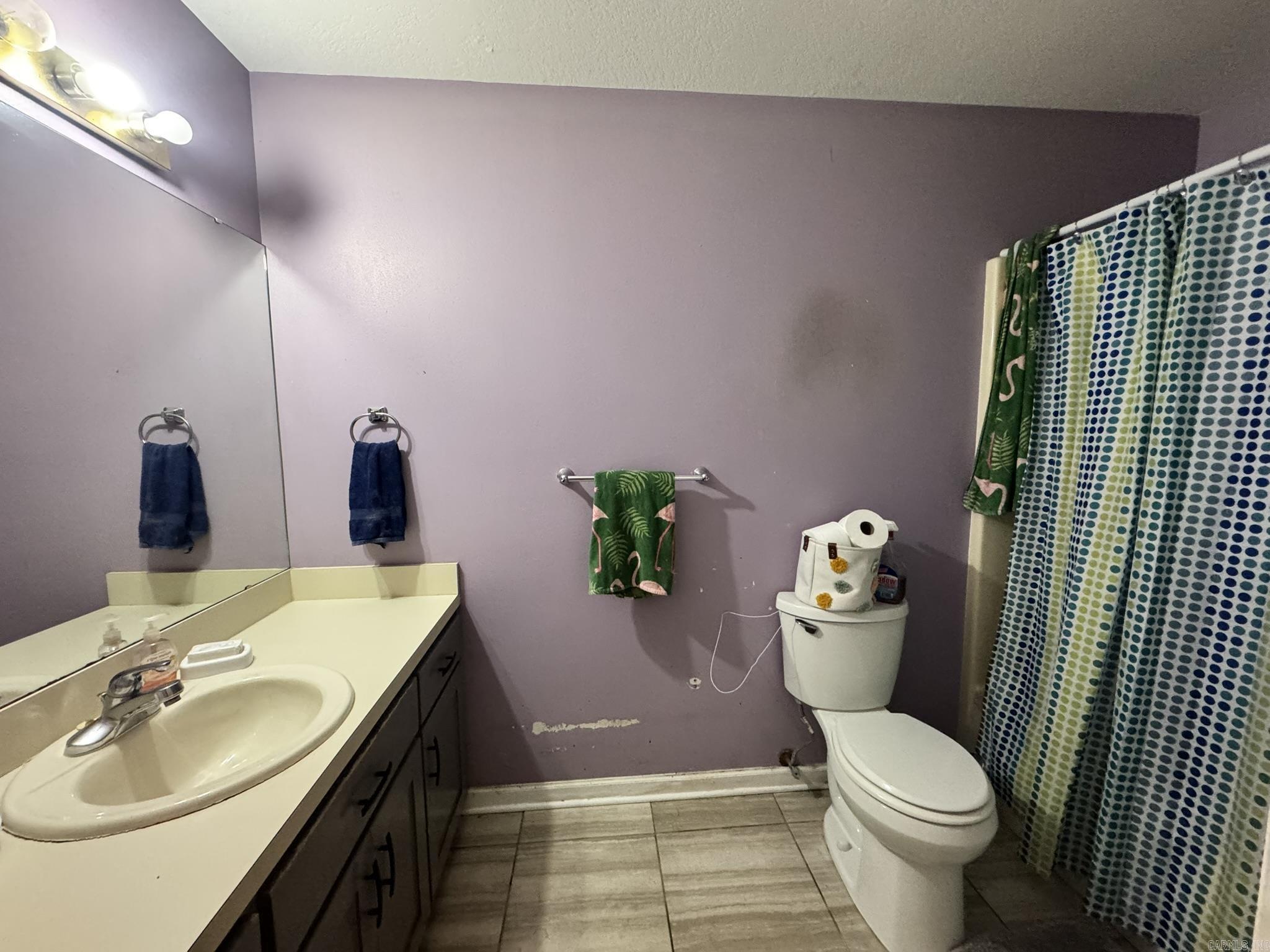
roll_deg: +0.2
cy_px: 476
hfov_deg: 102.1
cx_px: 635
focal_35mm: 14
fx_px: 514
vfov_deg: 85.7
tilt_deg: -5.7
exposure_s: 1/60
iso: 640
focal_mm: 2.22
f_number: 2.2
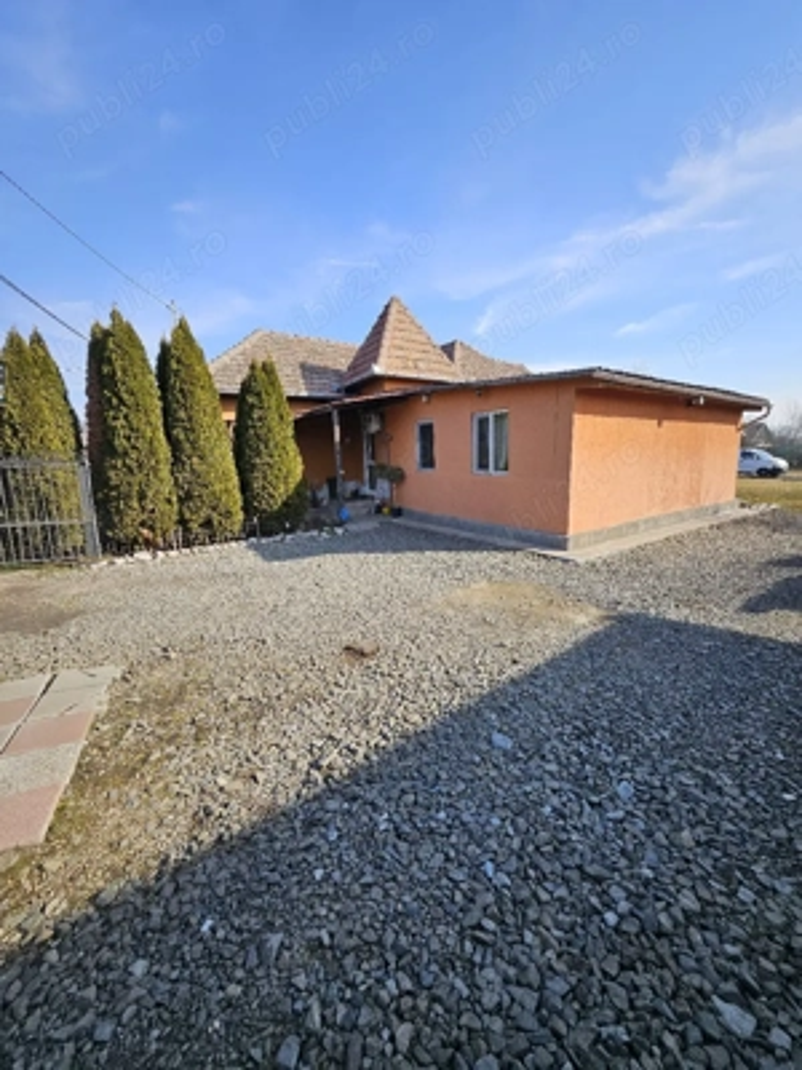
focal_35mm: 13
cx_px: 401
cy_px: 535
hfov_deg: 89.9
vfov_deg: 106.2
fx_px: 402
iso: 32
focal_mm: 1.7
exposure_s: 1/625
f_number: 2.2
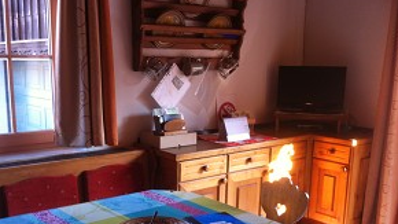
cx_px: 172
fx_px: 485
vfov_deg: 25.7
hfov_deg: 44.5
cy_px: 163
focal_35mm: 46
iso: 80
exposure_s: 1/15
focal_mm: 3.85
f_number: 2.8
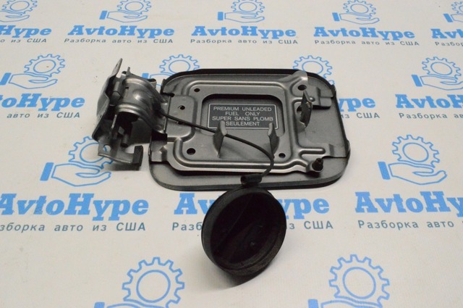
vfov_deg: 41.6
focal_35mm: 32
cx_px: 232
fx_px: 405
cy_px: 154
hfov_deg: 59.6
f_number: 16
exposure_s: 1/200
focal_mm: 21
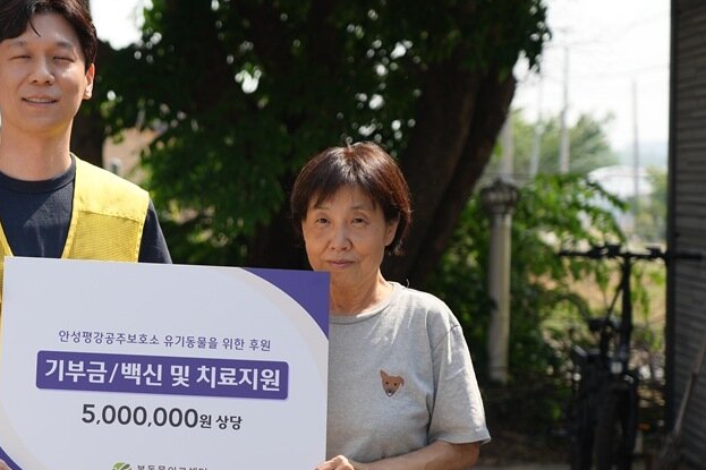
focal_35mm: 114
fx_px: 2235
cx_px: 159
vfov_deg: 12.0
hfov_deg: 17.8
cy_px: 270
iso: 100
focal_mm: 71
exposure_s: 1/500
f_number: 4.5
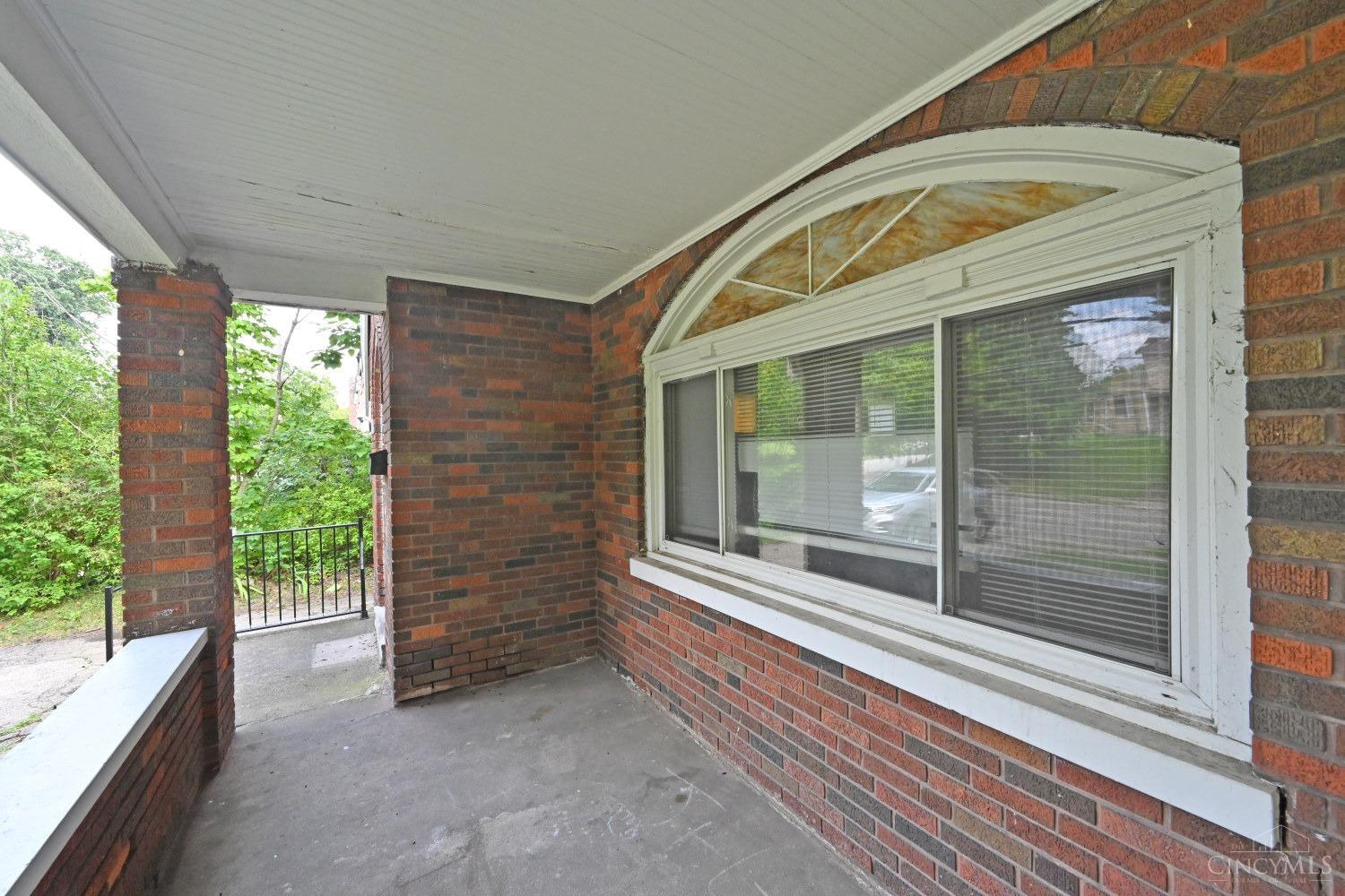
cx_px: 672
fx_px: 523
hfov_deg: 104.3
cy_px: 448
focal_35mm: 14
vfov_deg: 81.2
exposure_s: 1/160
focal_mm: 14
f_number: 11
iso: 1600
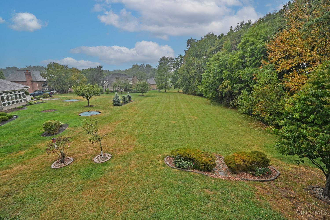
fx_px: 128
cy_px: 110
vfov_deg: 81.2
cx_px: 165
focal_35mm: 14
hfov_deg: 104.3
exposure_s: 1/250
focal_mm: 14
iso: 180
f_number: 5.6
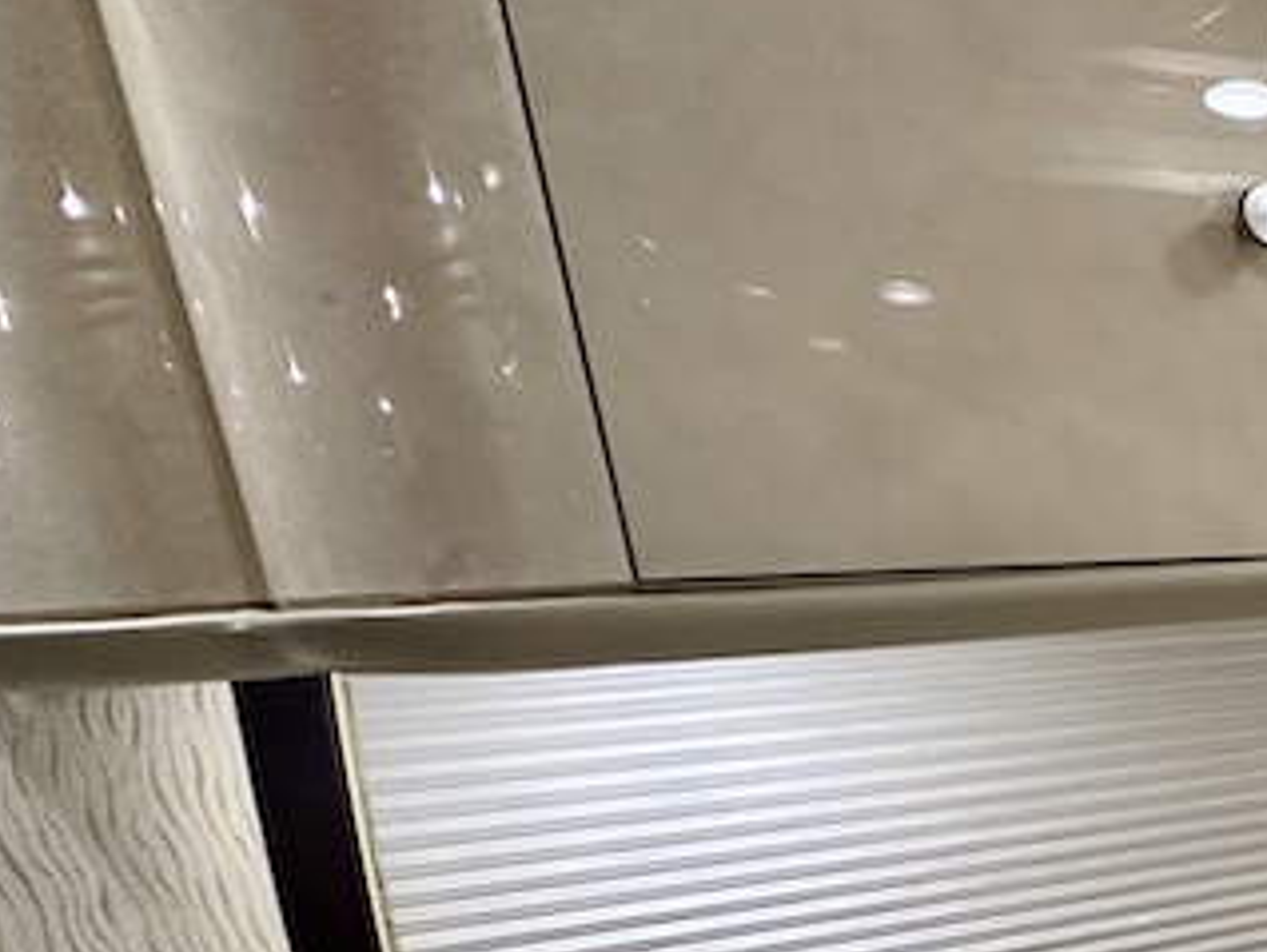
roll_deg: +2.3
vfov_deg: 30.5
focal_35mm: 44
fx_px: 1612
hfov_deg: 28.6
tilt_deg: -14.5
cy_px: 964
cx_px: 1877
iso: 250
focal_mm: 2.22
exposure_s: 1/60
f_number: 2.2
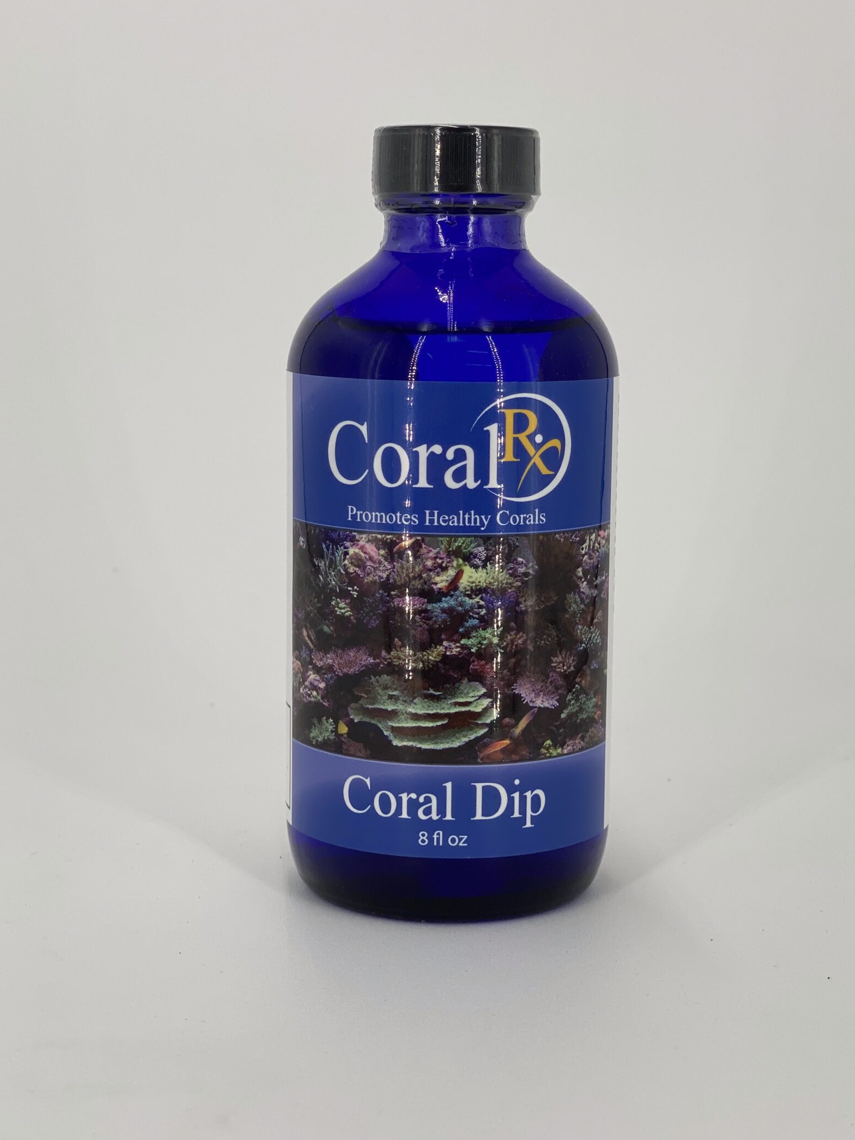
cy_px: 544
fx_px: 2108
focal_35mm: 64
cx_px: 449
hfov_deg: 22.9
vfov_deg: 30.3
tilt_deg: -7.6
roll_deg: -1.3
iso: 20
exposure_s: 1/940
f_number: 2
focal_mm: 6
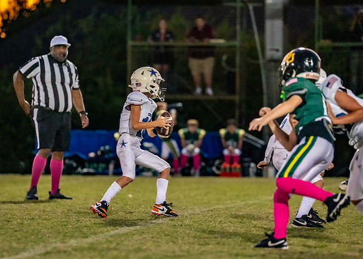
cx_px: 174
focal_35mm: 276
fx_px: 2848
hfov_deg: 7.3
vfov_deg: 5.2
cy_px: 139
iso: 4000
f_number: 2.8
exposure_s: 1/1000
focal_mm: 200
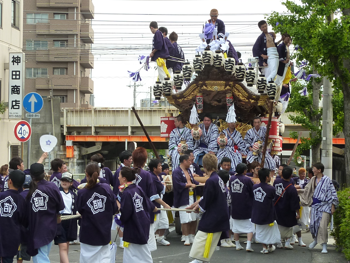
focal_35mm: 76
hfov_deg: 25.7
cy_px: 132
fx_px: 768
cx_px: 175
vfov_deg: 19.4
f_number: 4
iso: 125
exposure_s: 1/200
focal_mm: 6.9
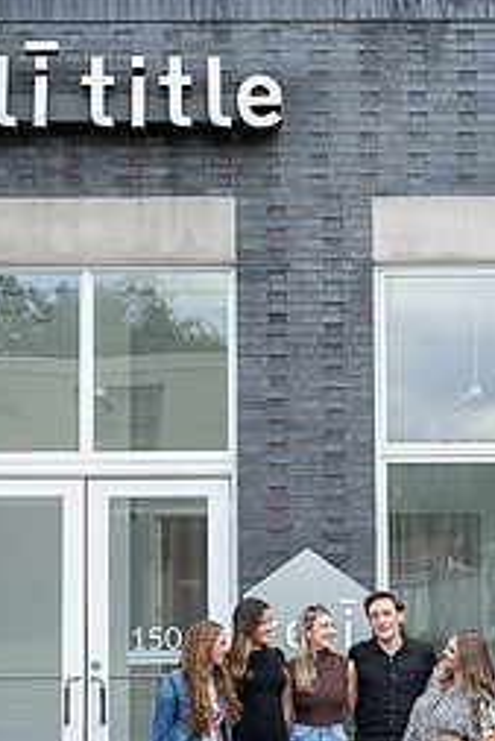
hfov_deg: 15.4
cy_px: 466
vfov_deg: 22.8
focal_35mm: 89
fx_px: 1833
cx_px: 237
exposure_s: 1/160
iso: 100
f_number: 4
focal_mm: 50
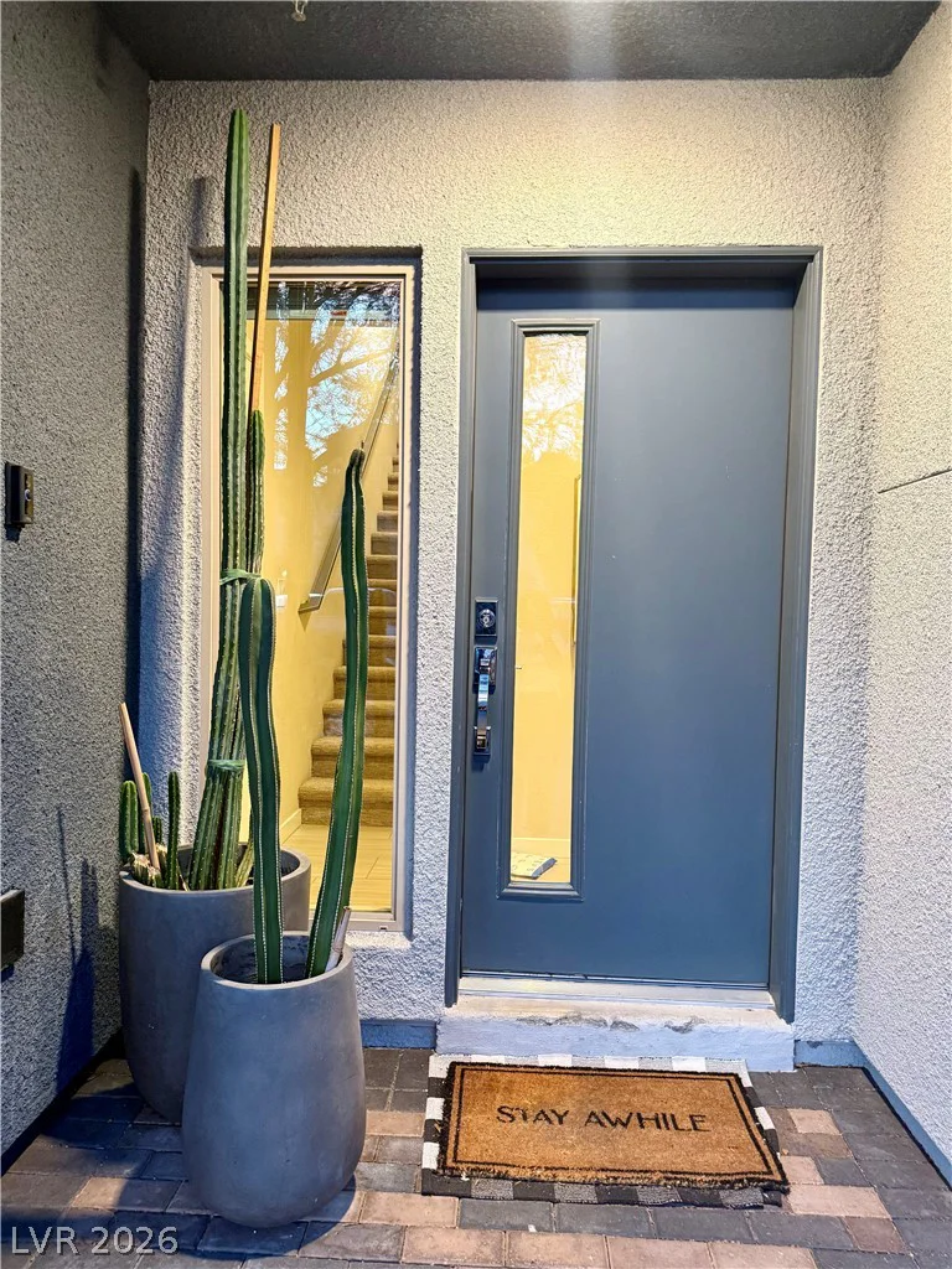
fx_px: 880
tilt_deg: -0.9
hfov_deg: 56.8
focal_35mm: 24
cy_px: 634
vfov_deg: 71.6
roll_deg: -1.4
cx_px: 476
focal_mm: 6.76
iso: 320
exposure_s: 1/60
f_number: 1.78
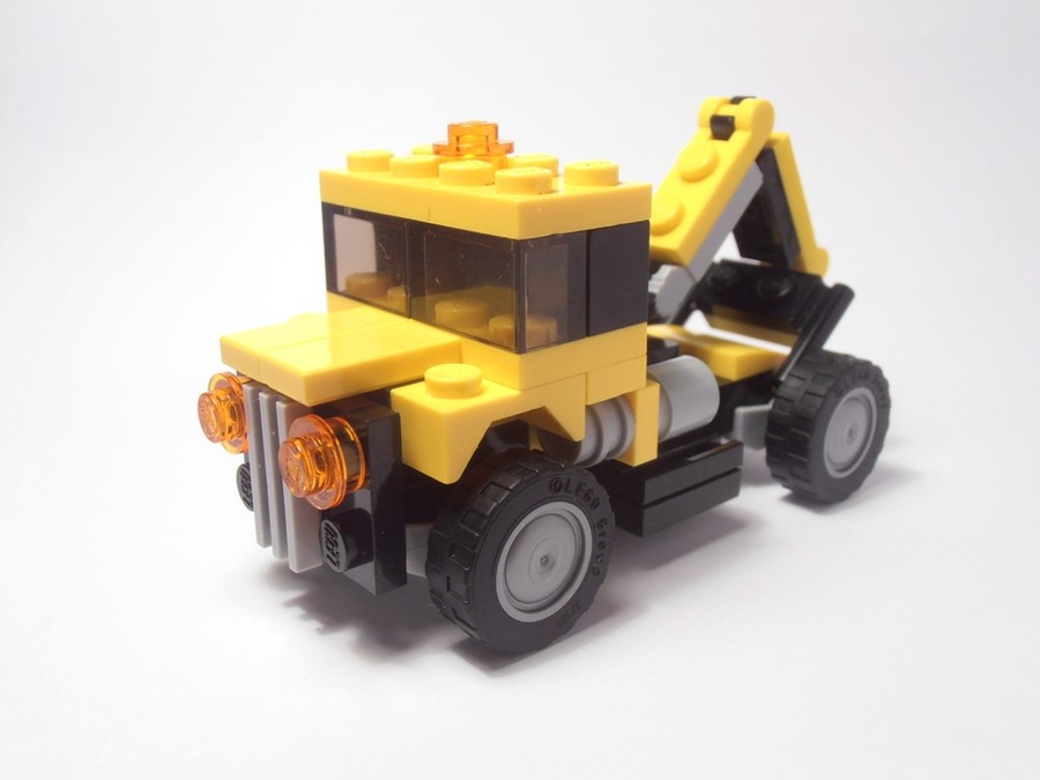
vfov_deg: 38.7
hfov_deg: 50.1
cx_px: 520
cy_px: 390
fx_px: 1112
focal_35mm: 37
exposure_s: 1/40
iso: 80
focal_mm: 6.61
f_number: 3.9
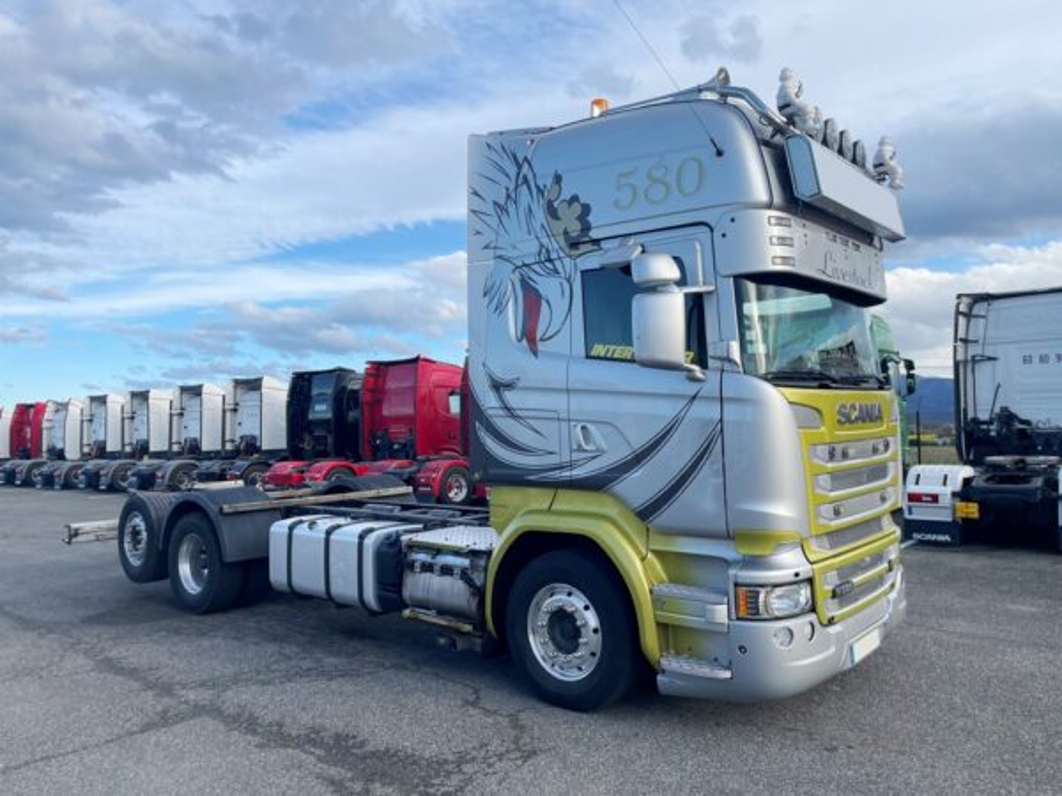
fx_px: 798
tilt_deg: +7.3
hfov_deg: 67.3
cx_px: 531
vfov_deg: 53.1
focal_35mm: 26
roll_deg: +2.9
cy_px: 398
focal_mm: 4.2
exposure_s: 1/1401
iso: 32
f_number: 1.6
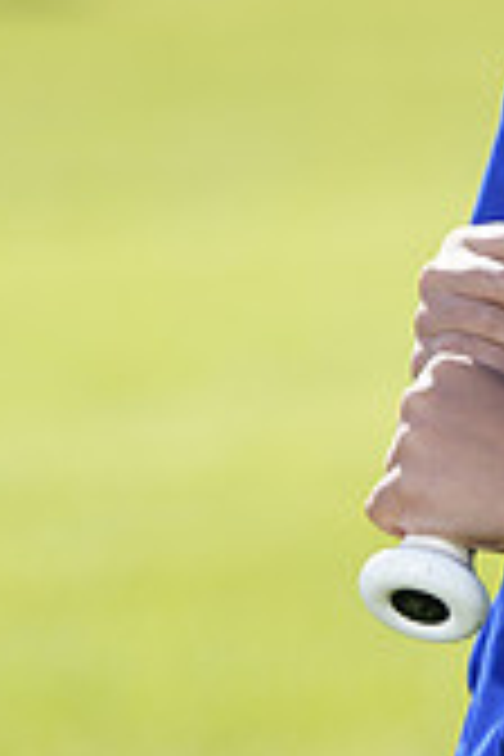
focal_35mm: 692
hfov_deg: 2.0
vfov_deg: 3.0
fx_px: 14531
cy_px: -266
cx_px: 700
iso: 100
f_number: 5
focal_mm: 200
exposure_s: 1/250
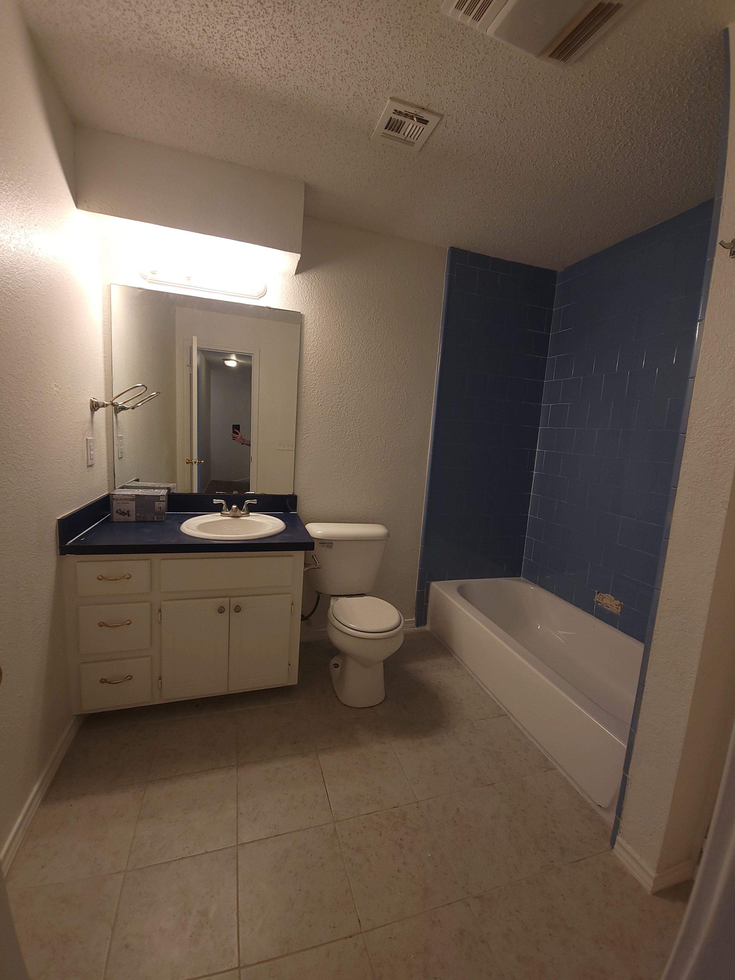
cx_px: 368
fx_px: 368
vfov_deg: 106.2
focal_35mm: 13
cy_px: 490
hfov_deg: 89.9
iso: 50
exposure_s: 1/40
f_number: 2.2
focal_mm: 2.2
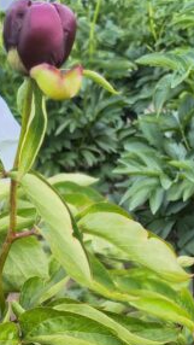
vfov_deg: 34.1
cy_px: 340
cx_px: 51
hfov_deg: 21.3
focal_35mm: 56
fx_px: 512
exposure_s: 1/317
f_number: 1.8
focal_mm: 5.56
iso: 100
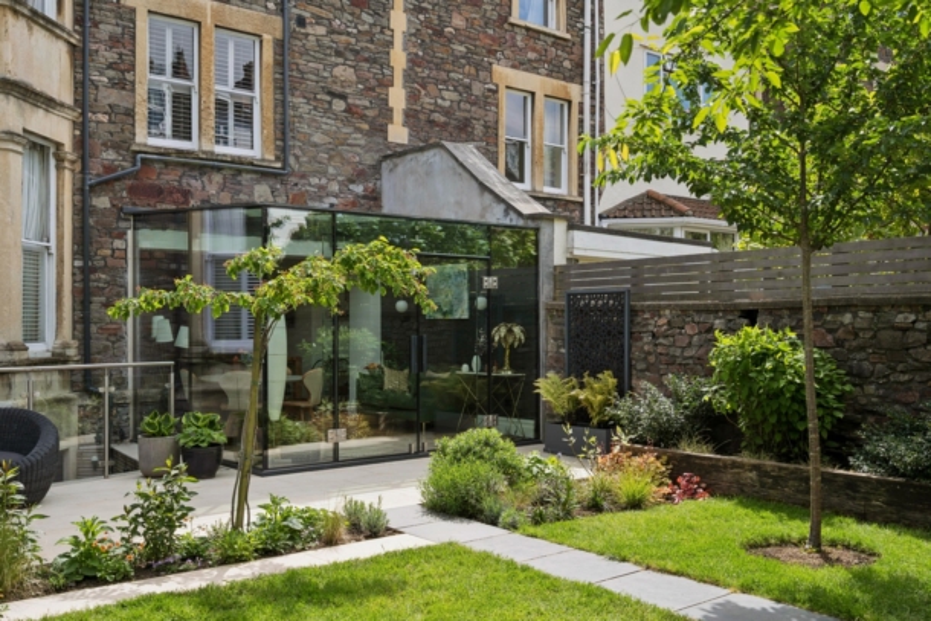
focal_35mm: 35
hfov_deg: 54.4
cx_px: 466
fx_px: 905
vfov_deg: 37.9
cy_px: 310
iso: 100
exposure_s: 1/200
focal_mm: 35
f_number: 7.1
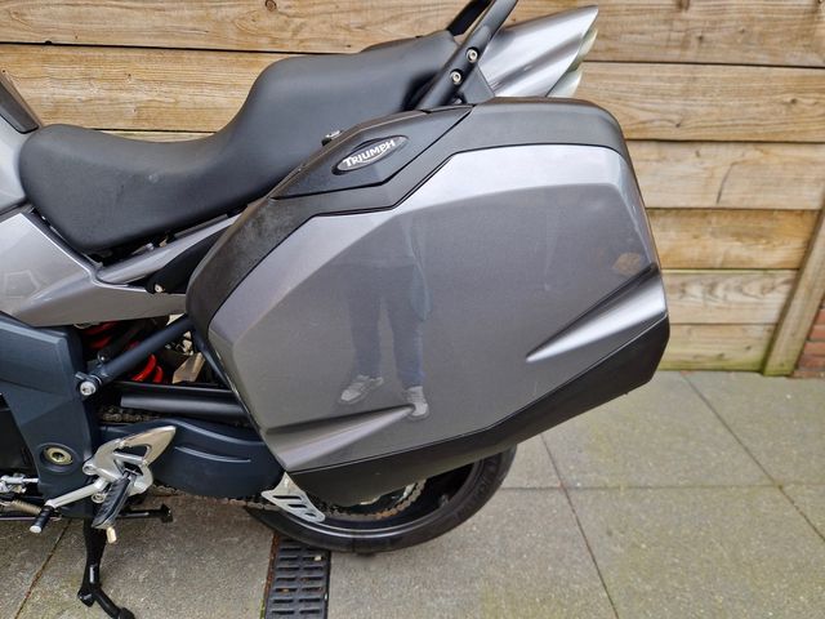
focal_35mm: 23
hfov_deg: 73.9
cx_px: 412
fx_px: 548
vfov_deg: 58.9
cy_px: 310
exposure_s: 1/256
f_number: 1.8
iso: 50
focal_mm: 5.4
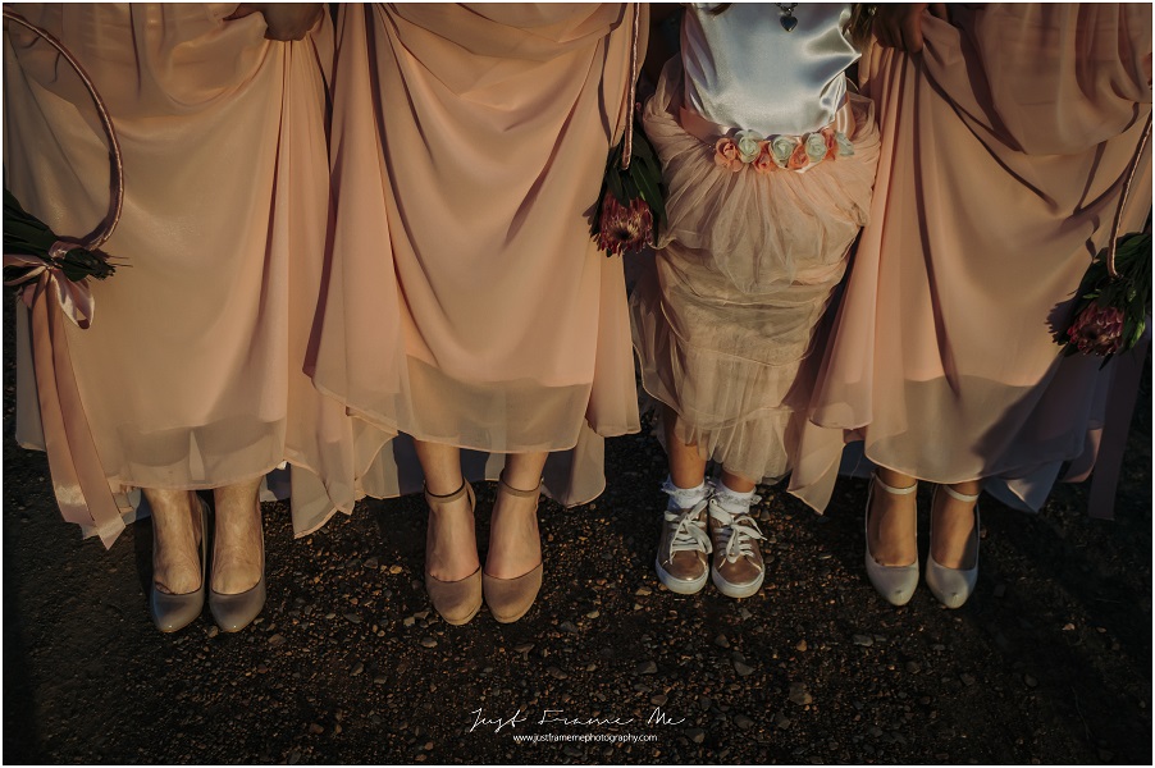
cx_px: 578
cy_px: 384
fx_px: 1250
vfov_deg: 34.2
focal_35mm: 39
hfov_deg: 49.6
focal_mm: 26
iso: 400
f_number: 6.3
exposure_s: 1/1600
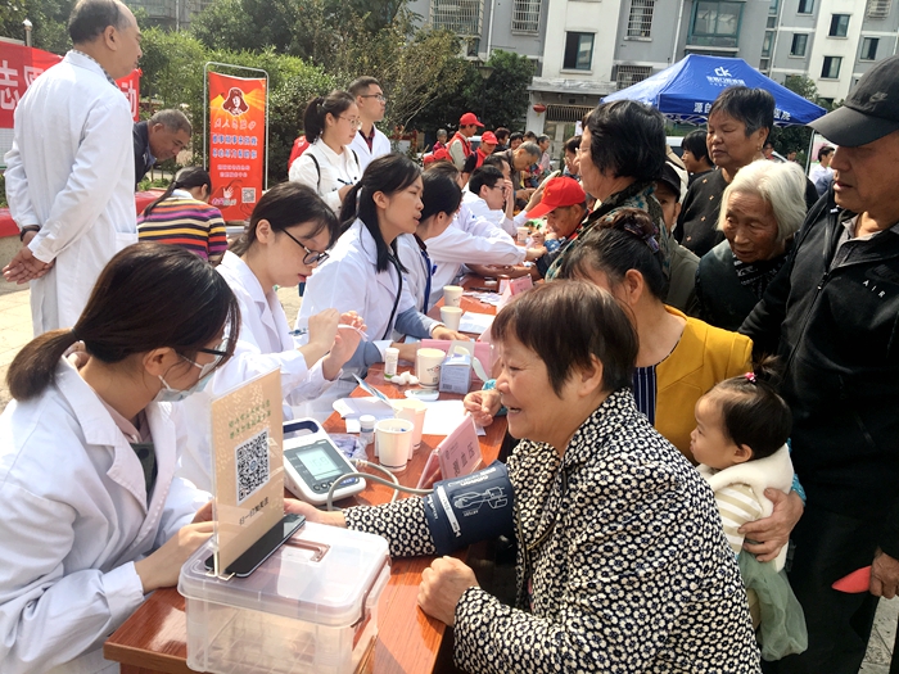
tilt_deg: -14.5
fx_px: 753
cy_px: 337
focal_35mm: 29
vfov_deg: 48.2
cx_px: 450
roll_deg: -4.3
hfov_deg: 61.7
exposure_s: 1/905
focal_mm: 4.15
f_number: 2.2
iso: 25
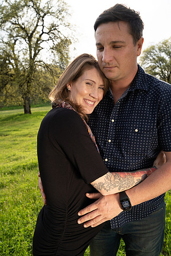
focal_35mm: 27
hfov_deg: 47.9
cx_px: 86
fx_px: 192
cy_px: 128
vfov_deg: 67.4
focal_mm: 27
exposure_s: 1/125
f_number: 6.3
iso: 100
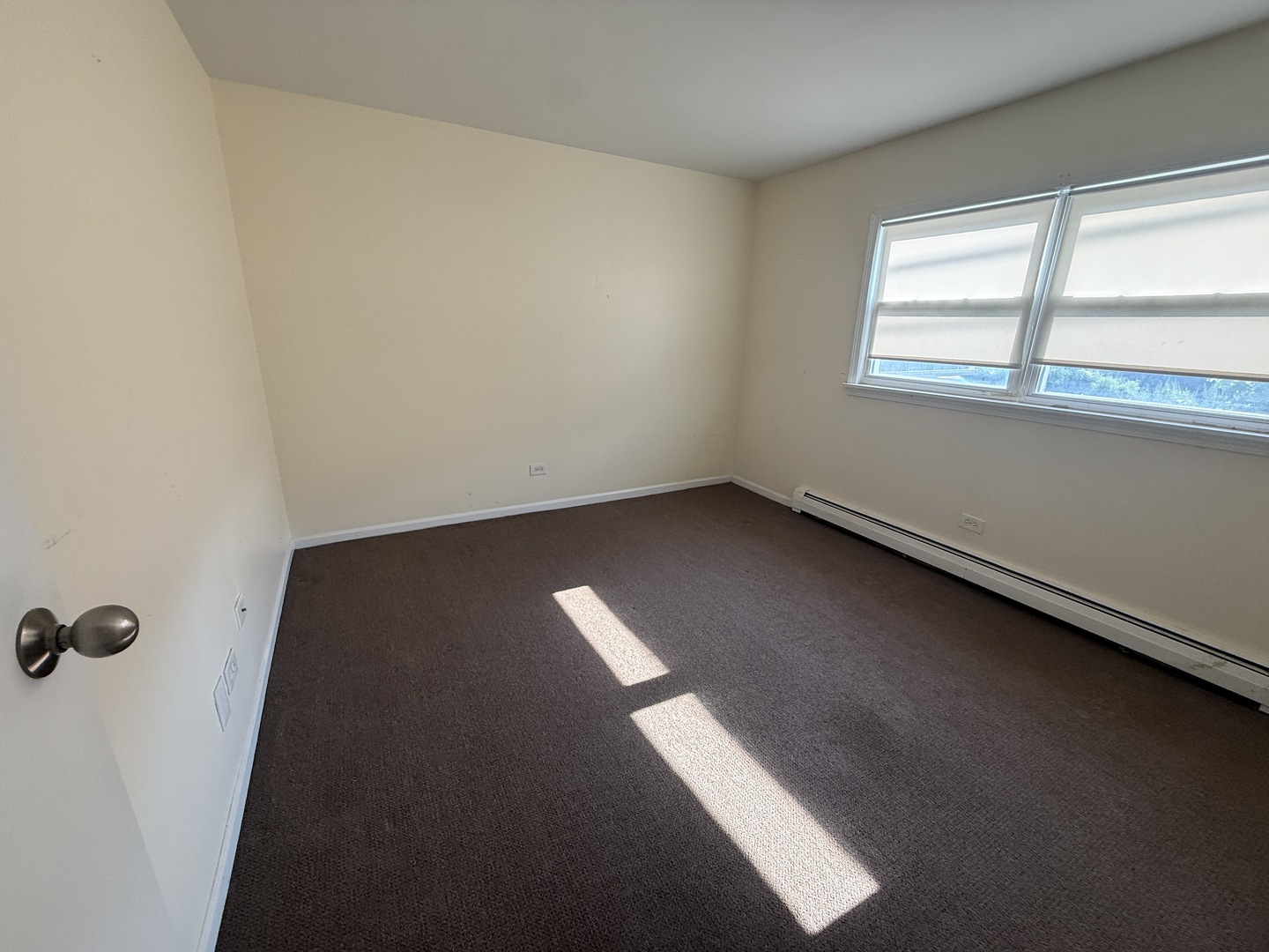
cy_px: 476
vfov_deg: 85.7
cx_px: 634
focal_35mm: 14
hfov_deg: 102.1
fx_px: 513
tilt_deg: -16.7
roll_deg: -1.4
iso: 125
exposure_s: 1/99
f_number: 2.2
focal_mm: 2.22
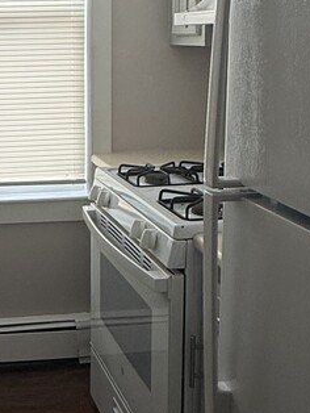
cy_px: 122
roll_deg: +1.8
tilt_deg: -6.4
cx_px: -9
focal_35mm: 57
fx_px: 680
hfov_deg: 24.4
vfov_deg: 33.3
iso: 80
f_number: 2.2
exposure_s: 1/99
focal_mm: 2.22
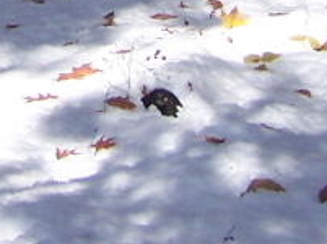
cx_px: -184
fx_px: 1829
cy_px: -337
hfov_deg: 9.9
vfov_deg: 7.2
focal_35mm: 194
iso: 80
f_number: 2.8
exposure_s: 1/800
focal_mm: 6.3
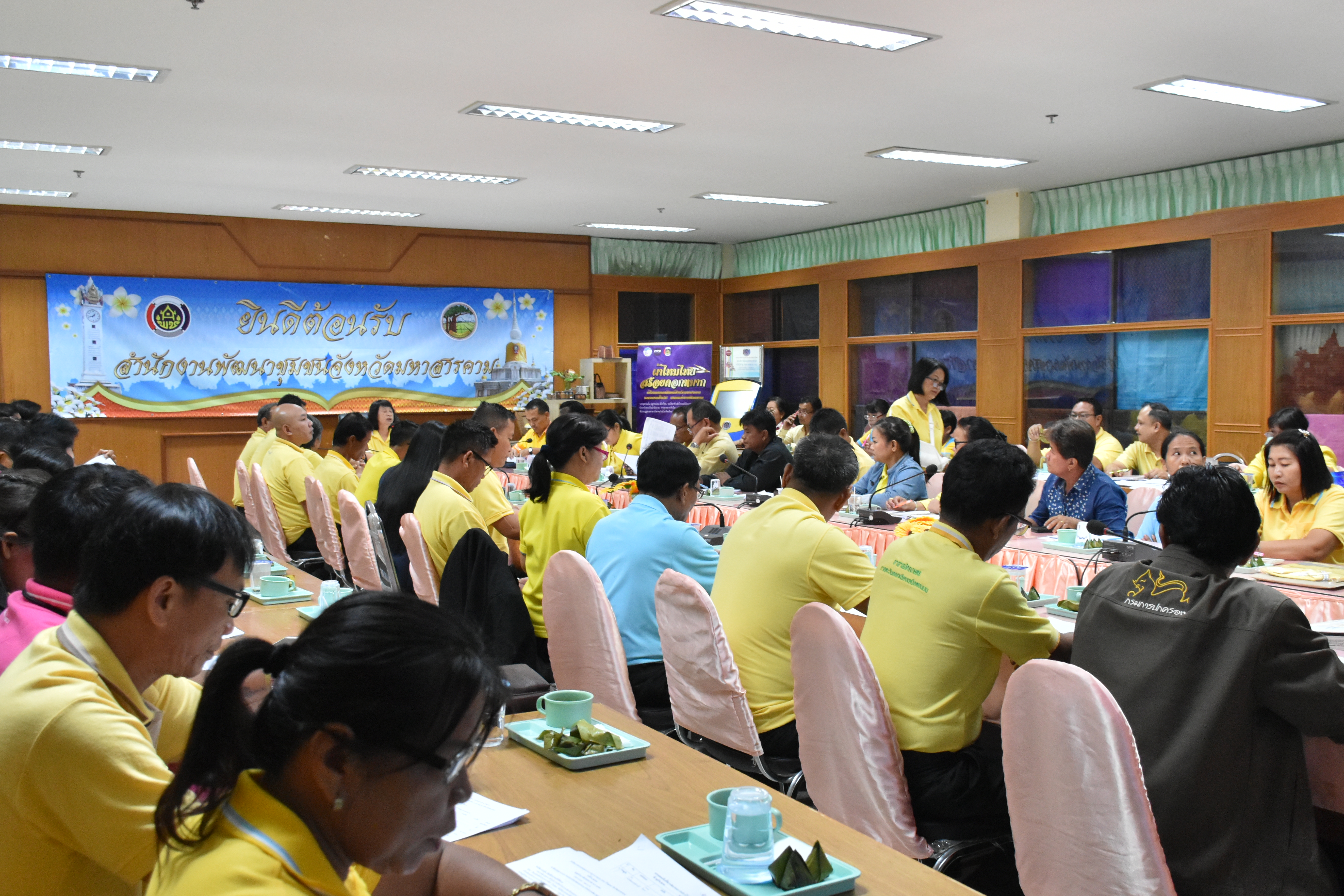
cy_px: 473
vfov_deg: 38.9
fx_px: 1269
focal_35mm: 34
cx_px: 706
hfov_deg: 55.8
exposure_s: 1/125
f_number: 5.6
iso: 2500
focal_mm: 20
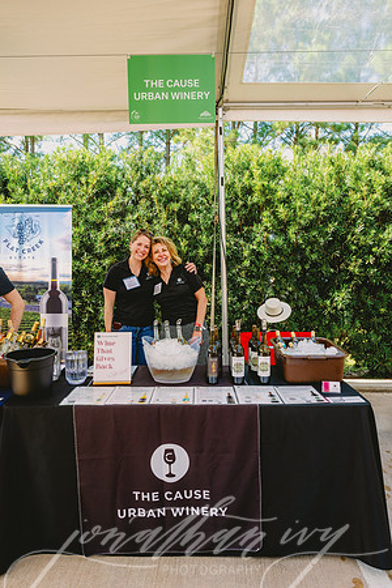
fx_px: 416
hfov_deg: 50.4
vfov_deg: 70.4
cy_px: 294
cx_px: 196
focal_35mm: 26
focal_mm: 25.5
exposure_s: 1/160
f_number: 7.1
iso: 400
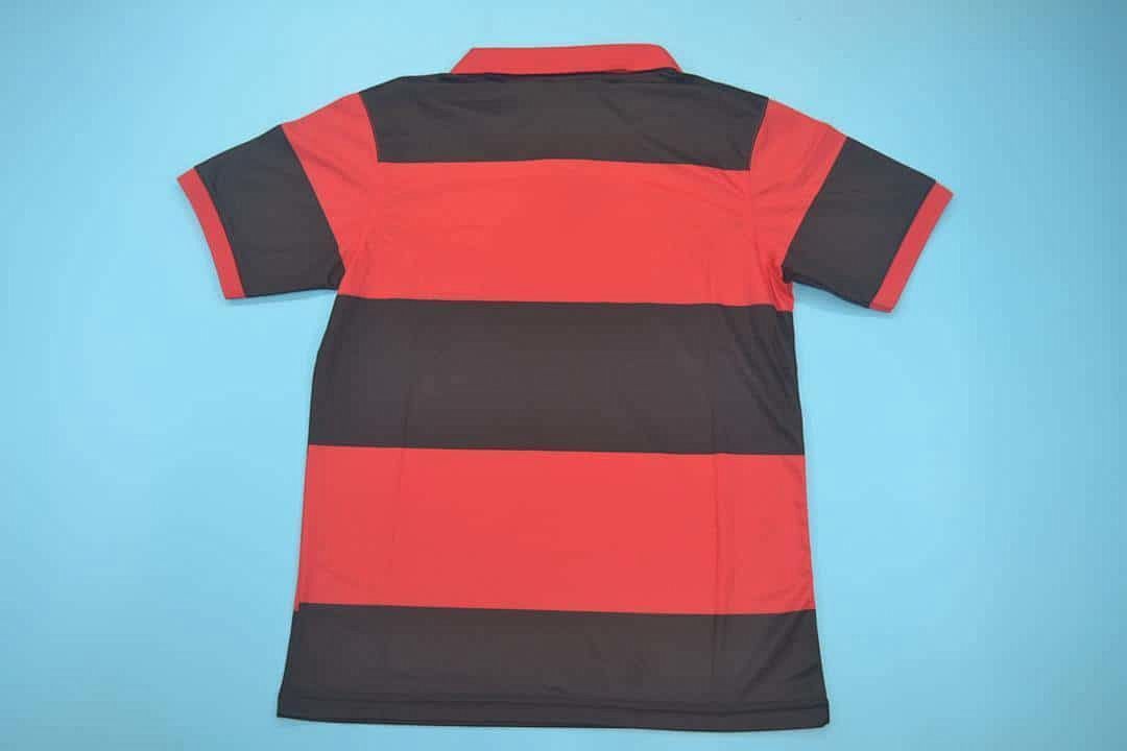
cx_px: 564
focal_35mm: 33
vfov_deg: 40.0
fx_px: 1033
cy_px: 376
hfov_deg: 57.2
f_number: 4
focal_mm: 22
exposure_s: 1/80
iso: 200
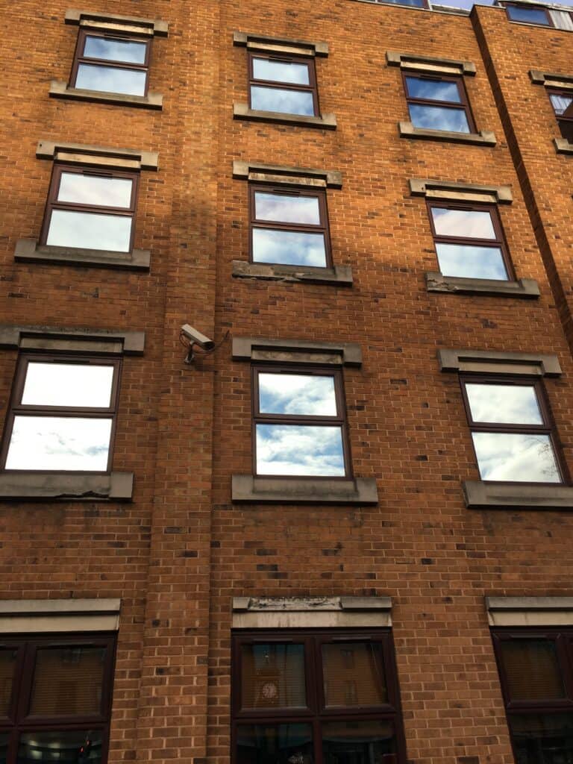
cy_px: 382
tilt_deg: +31.9
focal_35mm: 29
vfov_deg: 61.7
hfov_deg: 48.2
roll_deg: +1.3
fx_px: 640
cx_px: 286
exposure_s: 1/836
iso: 25
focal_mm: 4.15
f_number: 2.2
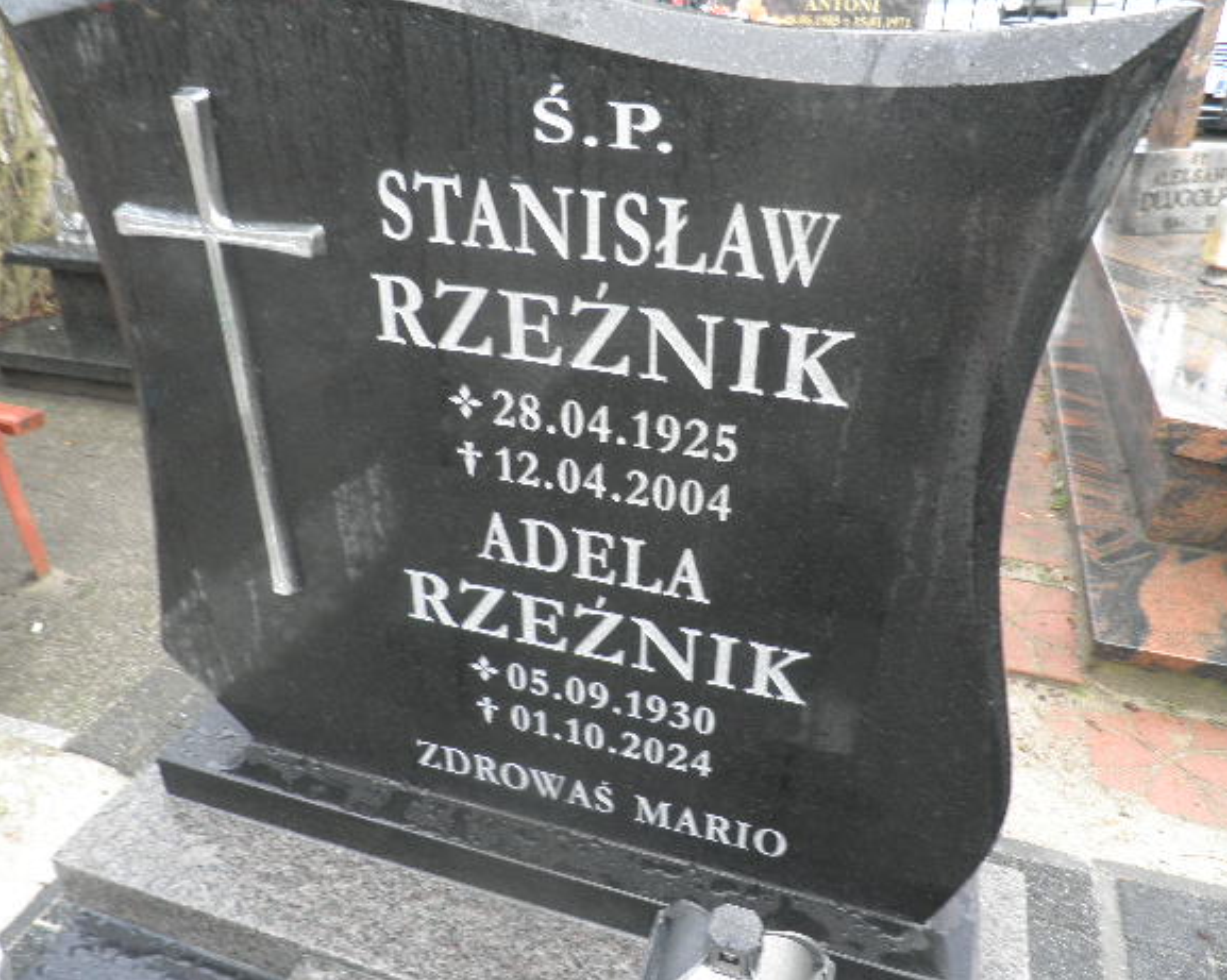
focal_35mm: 26
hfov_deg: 66.0
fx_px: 944
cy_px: 474
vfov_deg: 54.9
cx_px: 642
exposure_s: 1/30
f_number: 3.3
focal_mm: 4.3
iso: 80
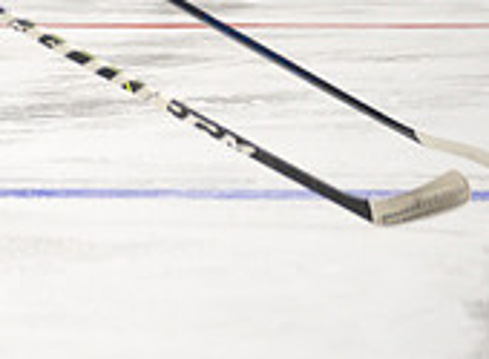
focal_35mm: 650
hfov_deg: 3.1
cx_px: -228
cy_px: -150
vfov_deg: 2.3
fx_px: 9118
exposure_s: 1/1000
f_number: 2.8
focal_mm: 155
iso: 2000
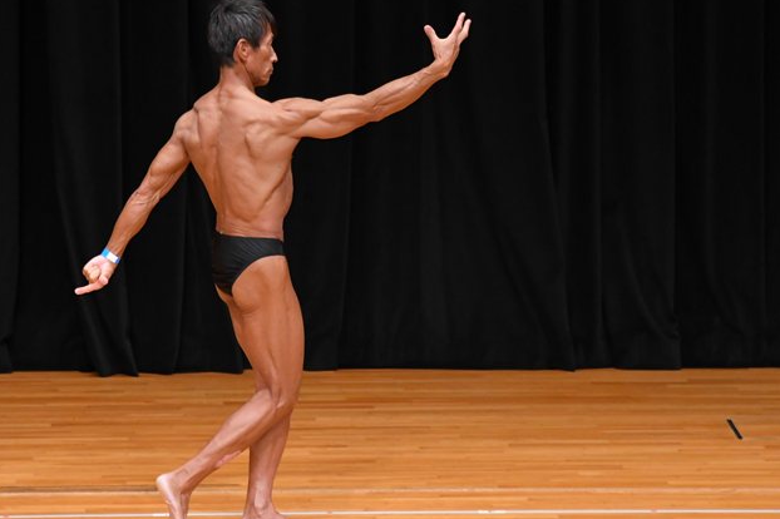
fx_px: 7687
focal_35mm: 355
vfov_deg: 3.9
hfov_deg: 5.8
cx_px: 317
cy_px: 246
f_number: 5.6
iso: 3200
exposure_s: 1/400
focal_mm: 190
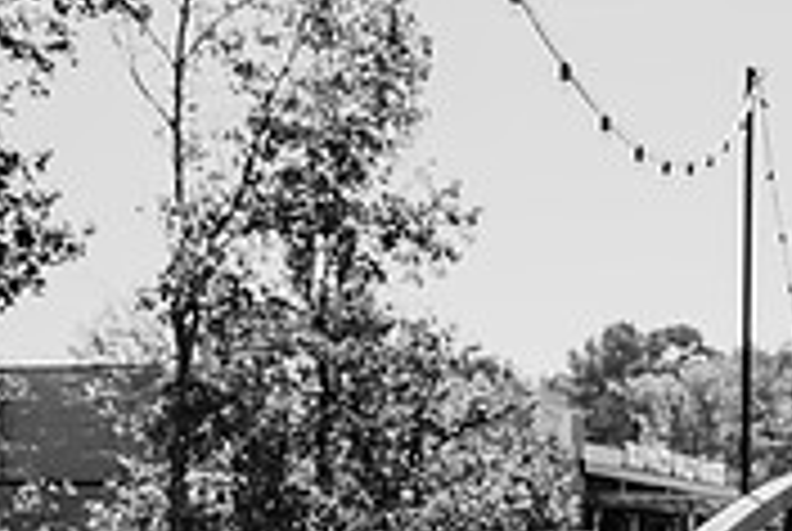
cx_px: 1004
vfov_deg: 16.3
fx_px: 1741
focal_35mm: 79
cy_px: 713
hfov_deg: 23.0
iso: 100
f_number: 2.5
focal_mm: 24
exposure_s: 1/1600
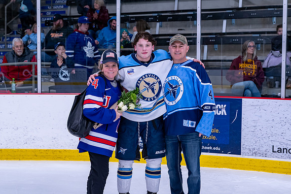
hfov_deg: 28.5
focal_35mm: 71
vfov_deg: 19.2
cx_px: 147
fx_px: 574
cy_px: 97
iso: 500
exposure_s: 1/250
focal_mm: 45
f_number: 4
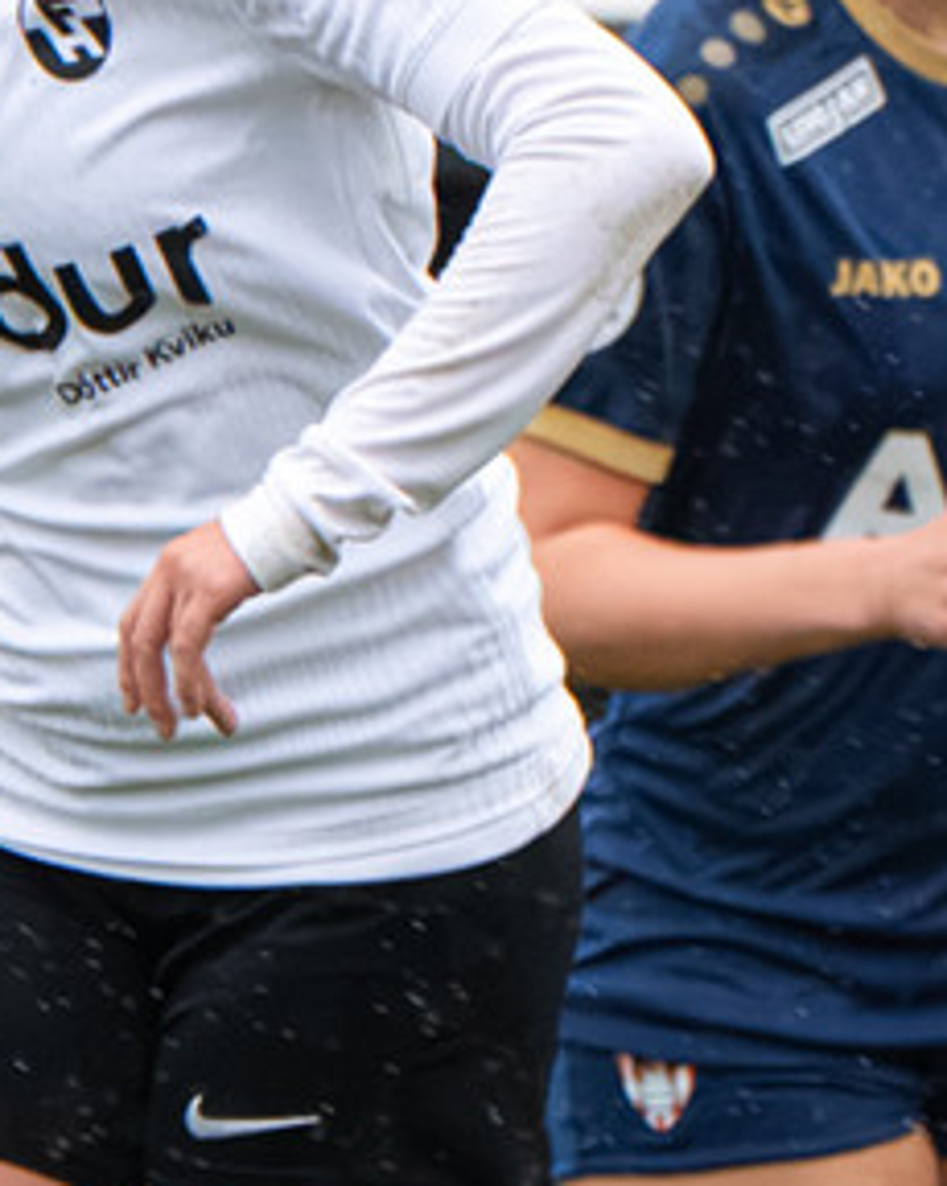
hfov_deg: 0.4
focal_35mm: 3888
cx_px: 306
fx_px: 136358
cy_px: 1010
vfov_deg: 0.5
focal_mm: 600
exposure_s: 1/1000
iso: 2800
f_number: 6.3
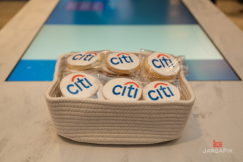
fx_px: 277
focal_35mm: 41
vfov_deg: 32.5
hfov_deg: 47.3
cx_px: 125
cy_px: 82
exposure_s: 1/200
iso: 400
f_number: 3.2
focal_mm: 39
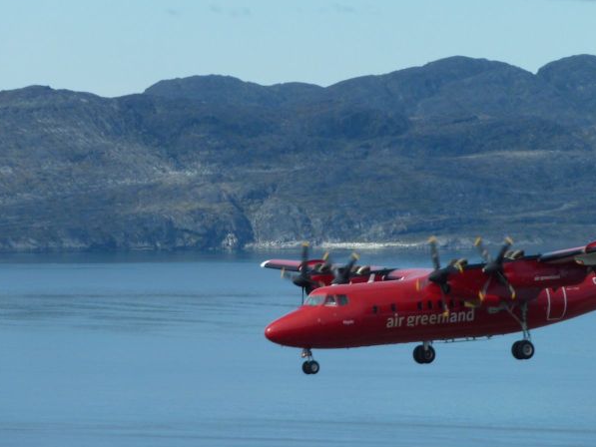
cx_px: 328
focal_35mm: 402
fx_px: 6923
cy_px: 258
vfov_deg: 3.7
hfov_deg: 4.9
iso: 80
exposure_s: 1/640
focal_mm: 49.2
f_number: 5.6
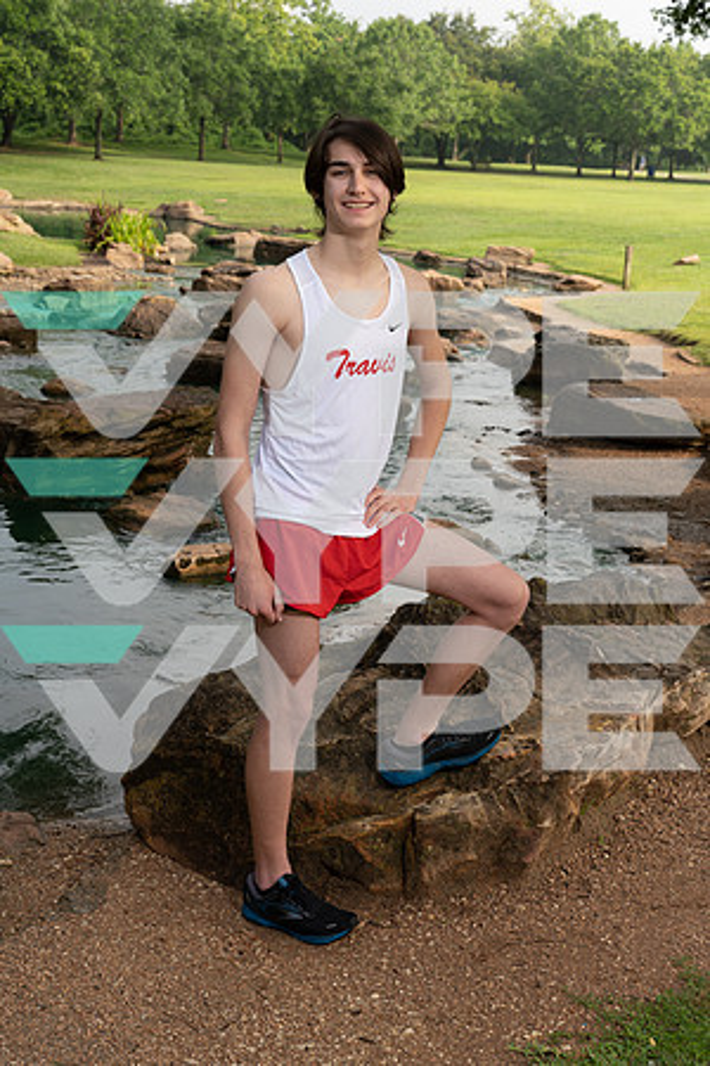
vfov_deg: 39.6
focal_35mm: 50
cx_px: 355
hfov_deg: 27.0
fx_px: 1479
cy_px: 533
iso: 250
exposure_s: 1/250
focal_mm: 50
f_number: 8
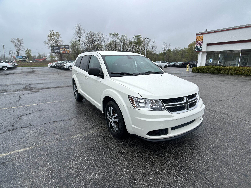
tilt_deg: -8.0
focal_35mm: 26
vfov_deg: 53.1
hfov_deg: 67.3
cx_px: 126
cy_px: 94
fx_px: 189
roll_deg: +0.5
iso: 50
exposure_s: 1/1183
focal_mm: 5.7
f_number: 1.5
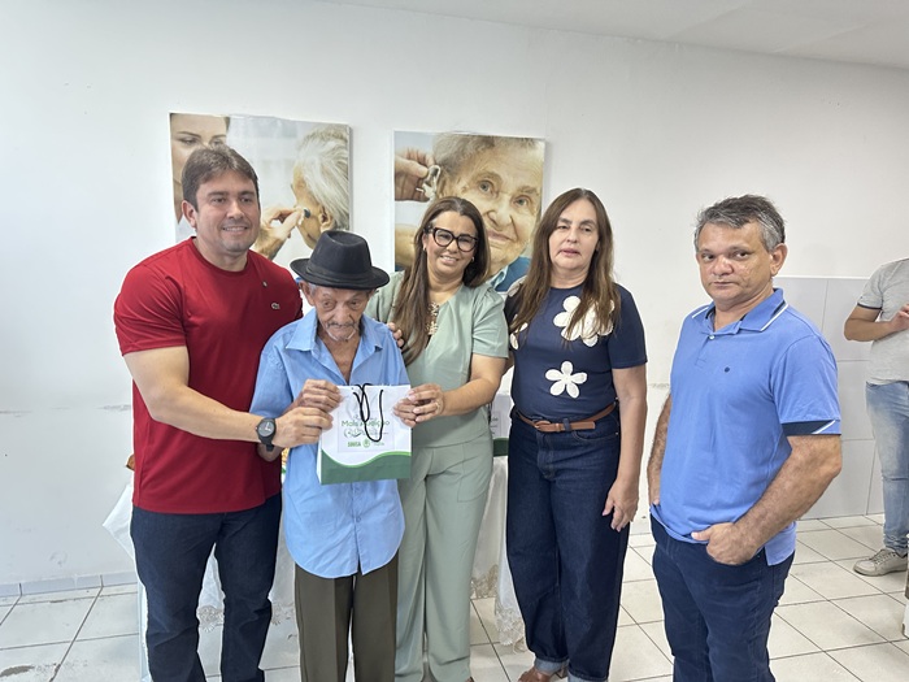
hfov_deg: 71.6
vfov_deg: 56.8
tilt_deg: -9.2
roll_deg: -0.9
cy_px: 341
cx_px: 454
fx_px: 630
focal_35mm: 24
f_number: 1.78
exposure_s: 1/60
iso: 320
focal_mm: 6.86
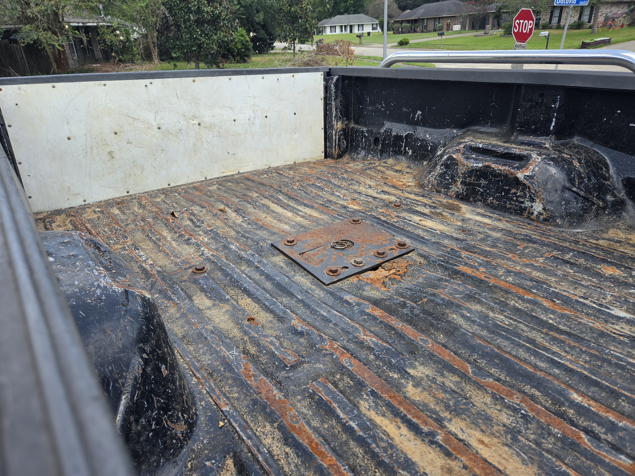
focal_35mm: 23
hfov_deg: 73.9
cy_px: 238
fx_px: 422
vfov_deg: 58.9
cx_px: 318
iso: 80
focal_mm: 5.4
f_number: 1.8
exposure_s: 1/1212
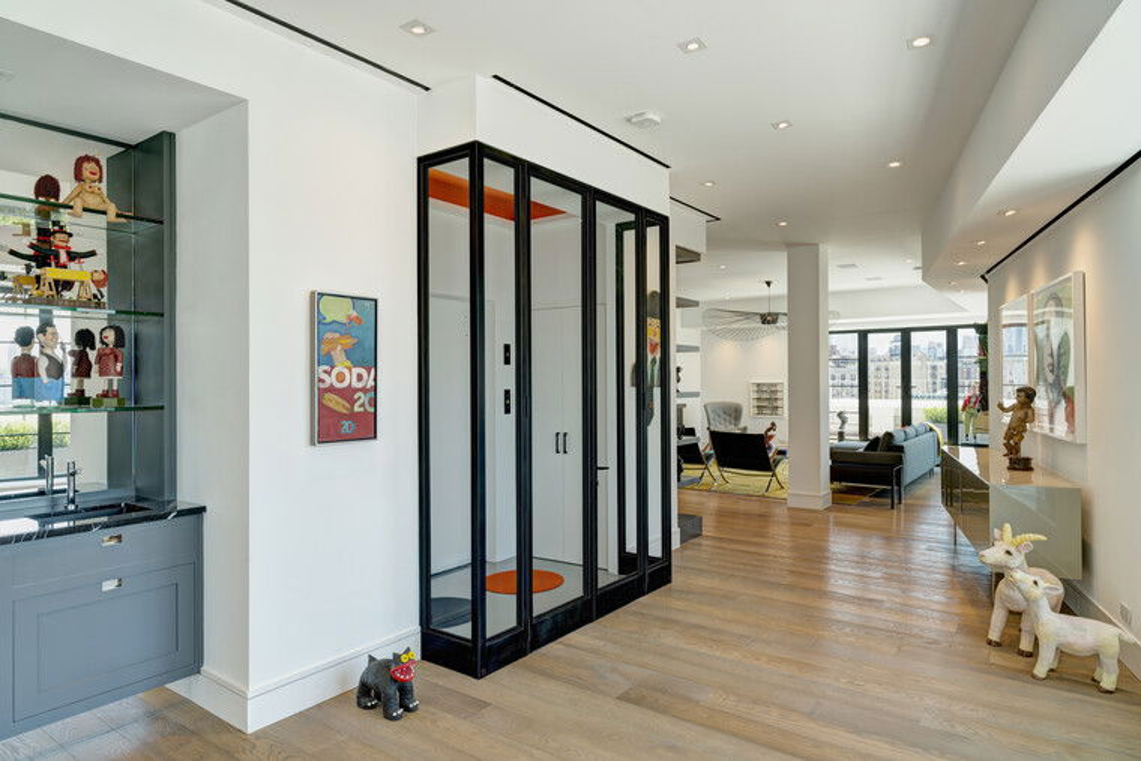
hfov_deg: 81.2
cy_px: 380
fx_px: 666
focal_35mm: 21
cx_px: 570
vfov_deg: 59.5
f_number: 16
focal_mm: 21
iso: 100
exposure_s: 1/2
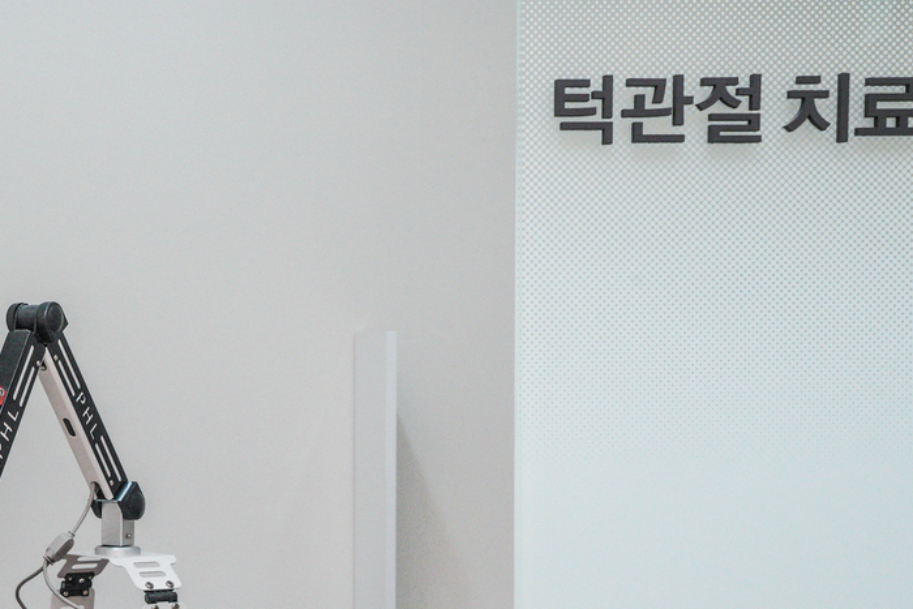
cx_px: 291
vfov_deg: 22.4
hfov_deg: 33.1
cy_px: 477
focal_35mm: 60
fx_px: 1522
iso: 800
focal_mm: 35
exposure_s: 1/125
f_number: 10
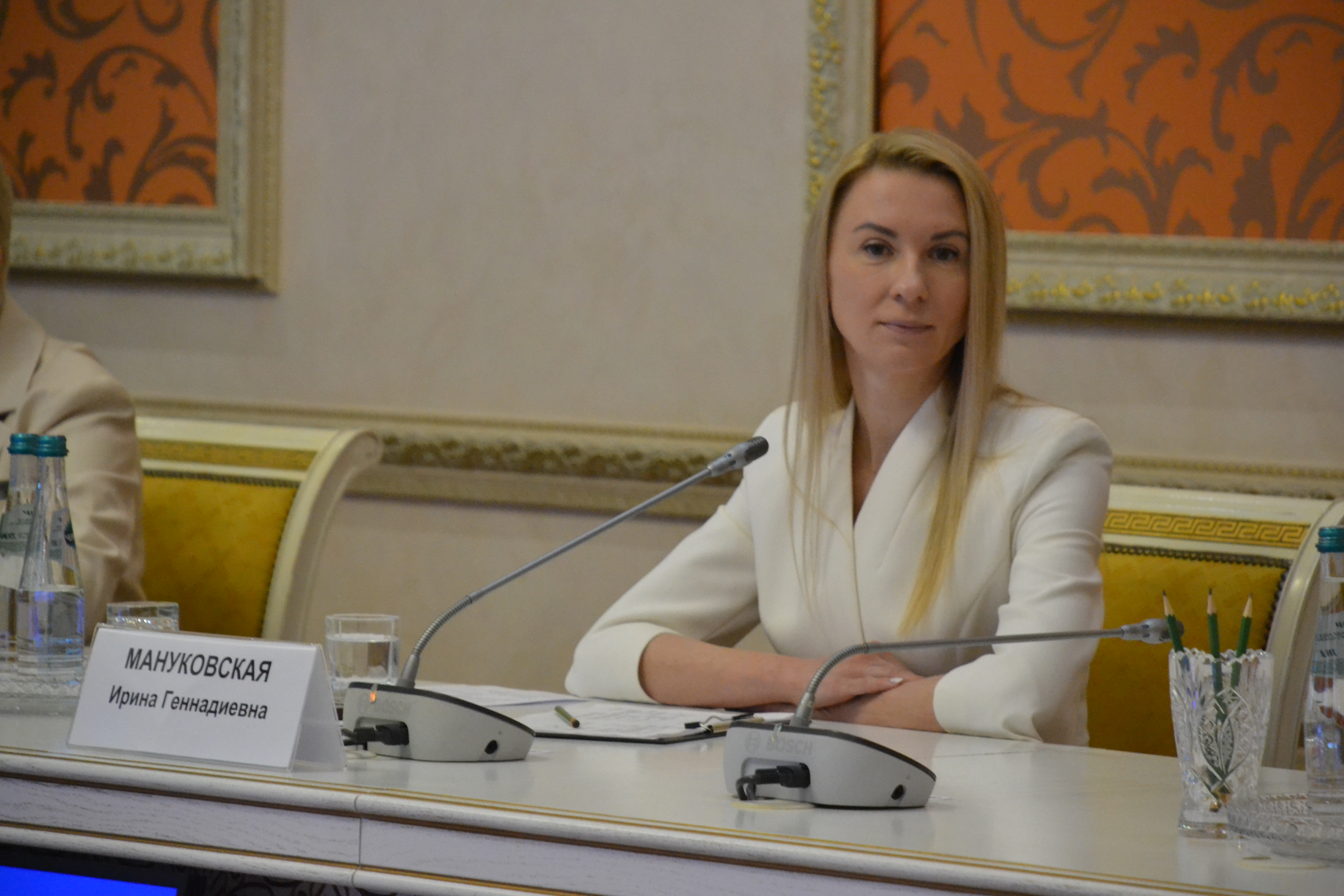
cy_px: 448
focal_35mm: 202
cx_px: 672
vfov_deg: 6.8
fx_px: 7559
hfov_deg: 10.2
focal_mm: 135
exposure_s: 1/100
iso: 3200
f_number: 5.6
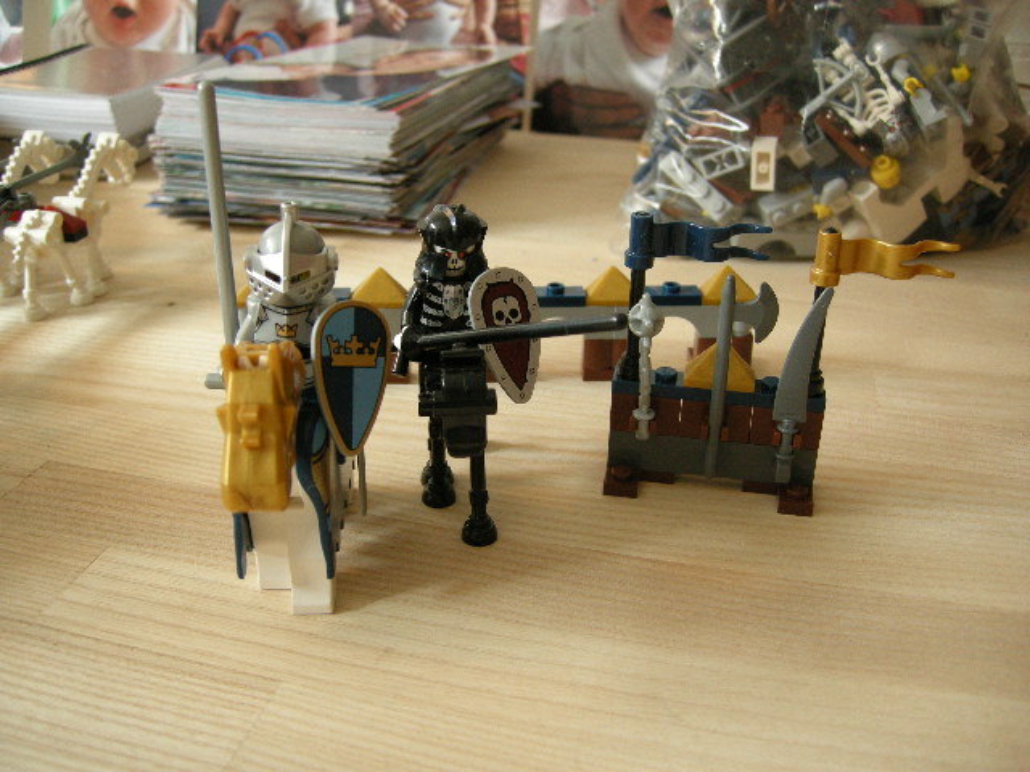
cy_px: 386
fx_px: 1071
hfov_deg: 51.4
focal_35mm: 36
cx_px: 515
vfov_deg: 39.7
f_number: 2.7
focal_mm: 7.5
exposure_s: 1/59.8
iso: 227
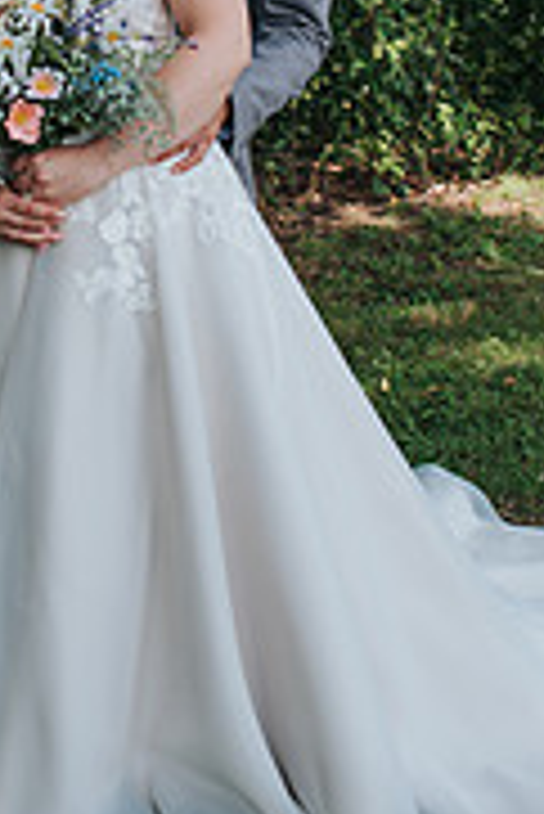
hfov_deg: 15.6
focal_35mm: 87
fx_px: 1968
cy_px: 36
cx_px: 117
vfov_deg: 22.6
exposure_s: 1/500
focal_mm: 35
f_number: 2.8
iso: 100
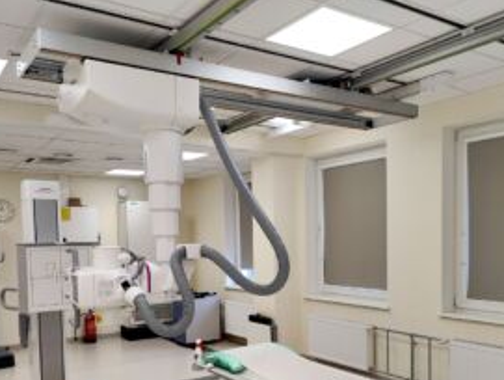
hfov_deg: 53.8
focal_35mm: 34
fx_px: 496
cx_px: 273
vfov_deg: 41.0
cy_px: 273
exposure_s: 1/112
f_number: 1.8
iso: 50
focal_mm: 6.06
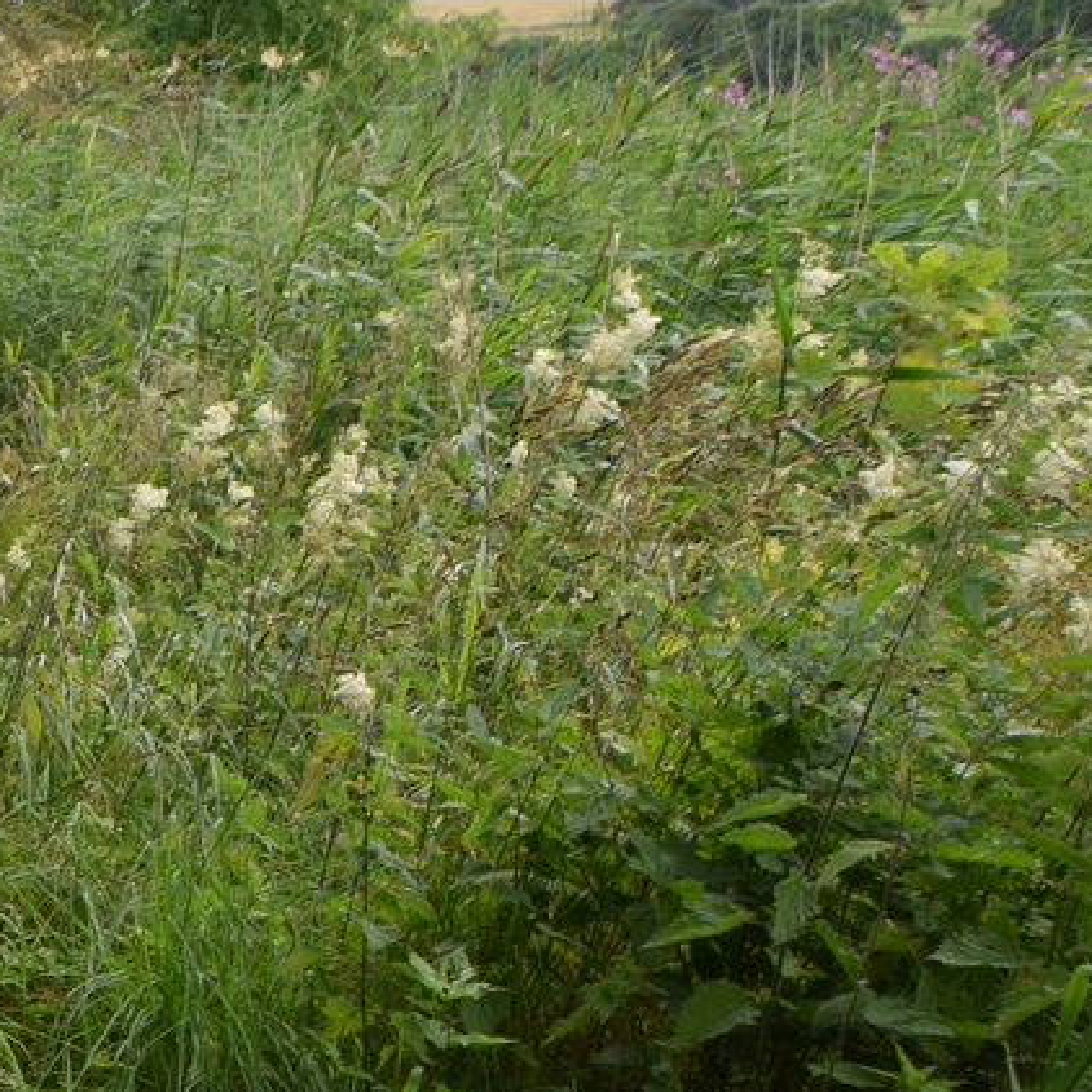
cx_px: -924
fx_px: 3105
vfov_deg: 19.9
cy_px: 669
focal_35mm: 87
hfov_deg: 16.4
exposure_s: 1/250
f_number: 8
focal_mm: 18
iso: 280
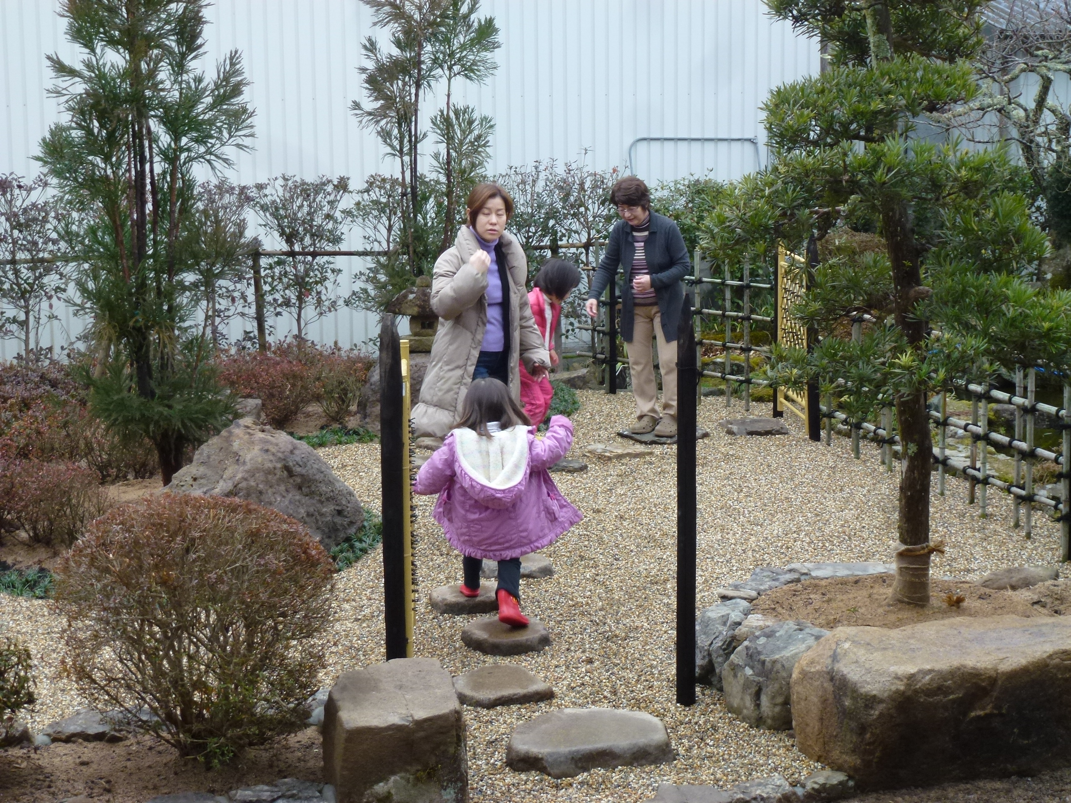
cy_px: 402
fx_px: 1764
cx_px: 536
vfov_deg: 25.7
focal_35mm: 57
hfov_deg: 33.8
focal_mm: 10.1
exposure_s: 1/80
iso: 160
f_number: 4.4
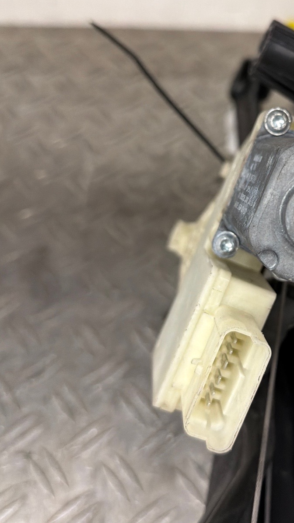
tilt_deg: -49.0
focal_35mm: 42
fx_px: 582
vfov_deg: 48.2
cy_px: 228
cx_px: 280
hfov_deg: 27.1
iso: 320
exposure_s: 1/174
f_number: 1.78
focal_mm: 6.76
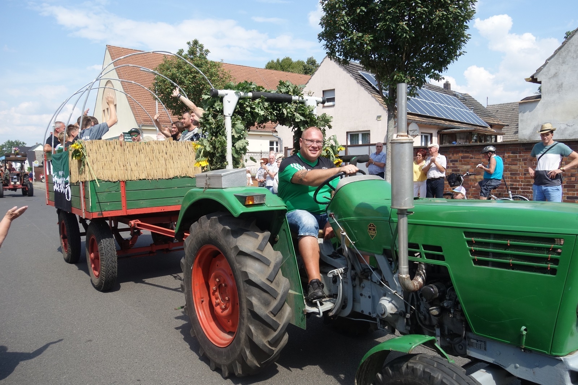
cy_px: 192
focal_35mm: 28
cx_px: 289
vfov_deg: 46.4
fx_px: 449
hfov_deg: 65.5
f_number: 5.6
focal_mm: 10.4
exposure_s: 1/500
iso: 200
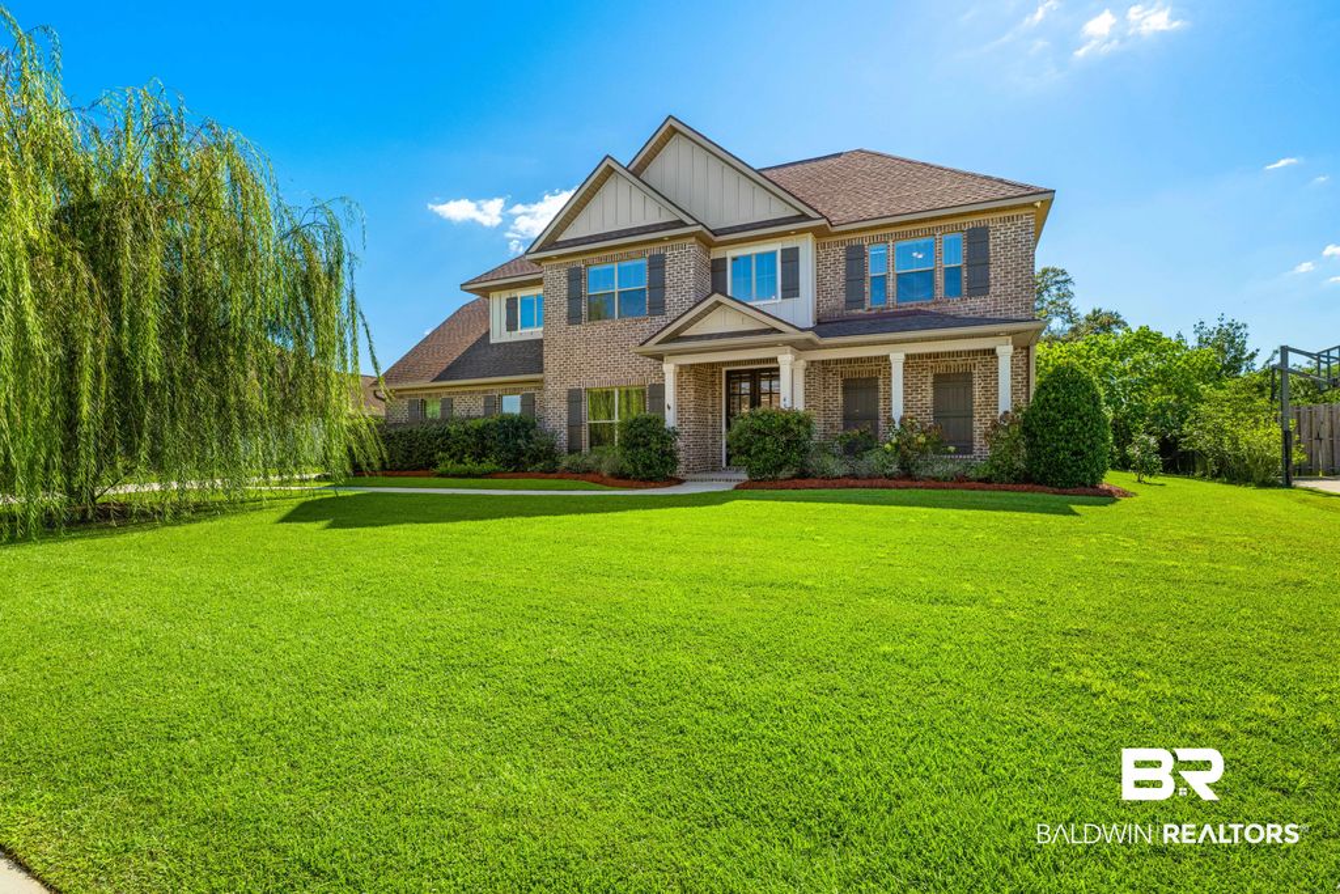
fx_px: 614
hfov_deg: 95.0
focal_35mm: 16
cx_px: 670
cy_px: 447
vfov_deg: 72.1
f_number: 11
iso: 400
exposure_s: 1/250
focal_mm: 16.5
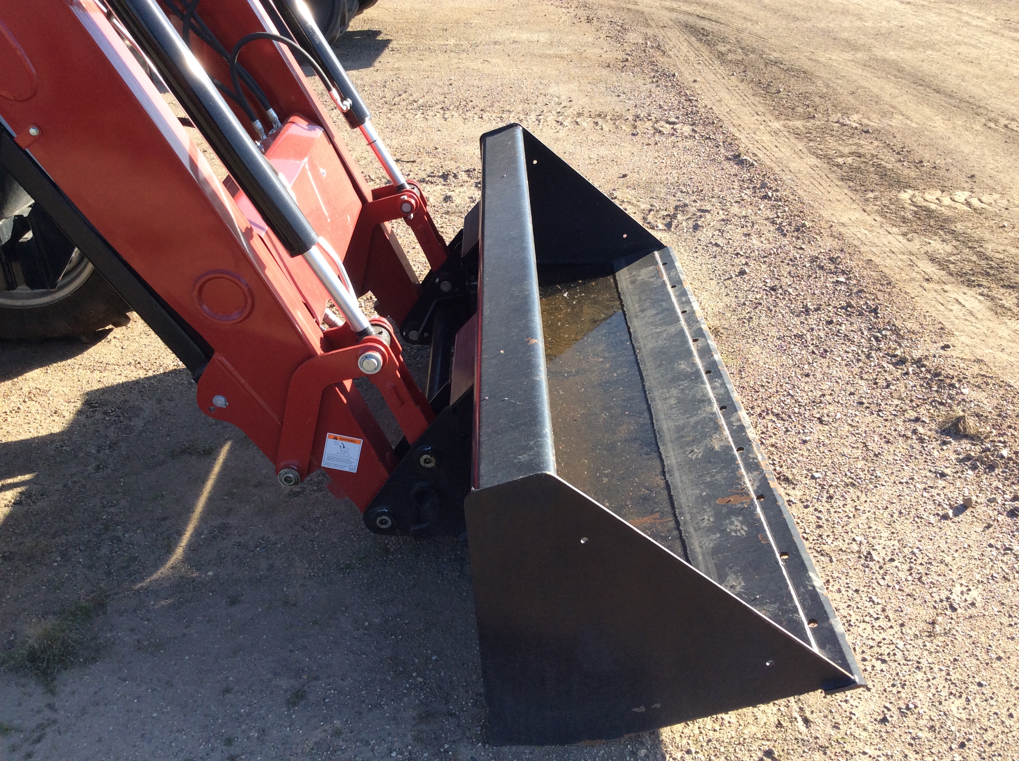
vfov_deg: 44.1
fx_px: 941
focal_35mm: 32
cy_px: 380
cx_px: 510
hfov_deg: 56.9
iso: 32
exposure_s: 1/340
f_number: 2.4
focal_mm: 3.3
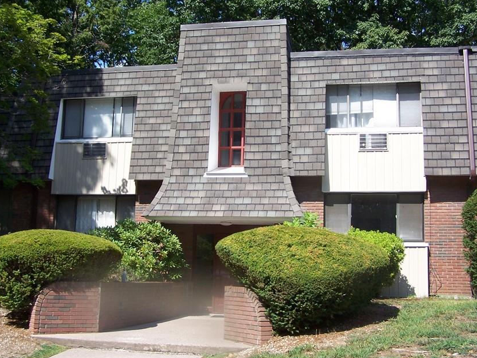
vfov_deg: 30.8
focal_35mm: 47
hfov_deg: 40.4
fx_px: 648
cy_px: 154
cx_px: 243
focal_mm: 6.3
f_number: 2.8
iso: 80
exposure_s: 1/750
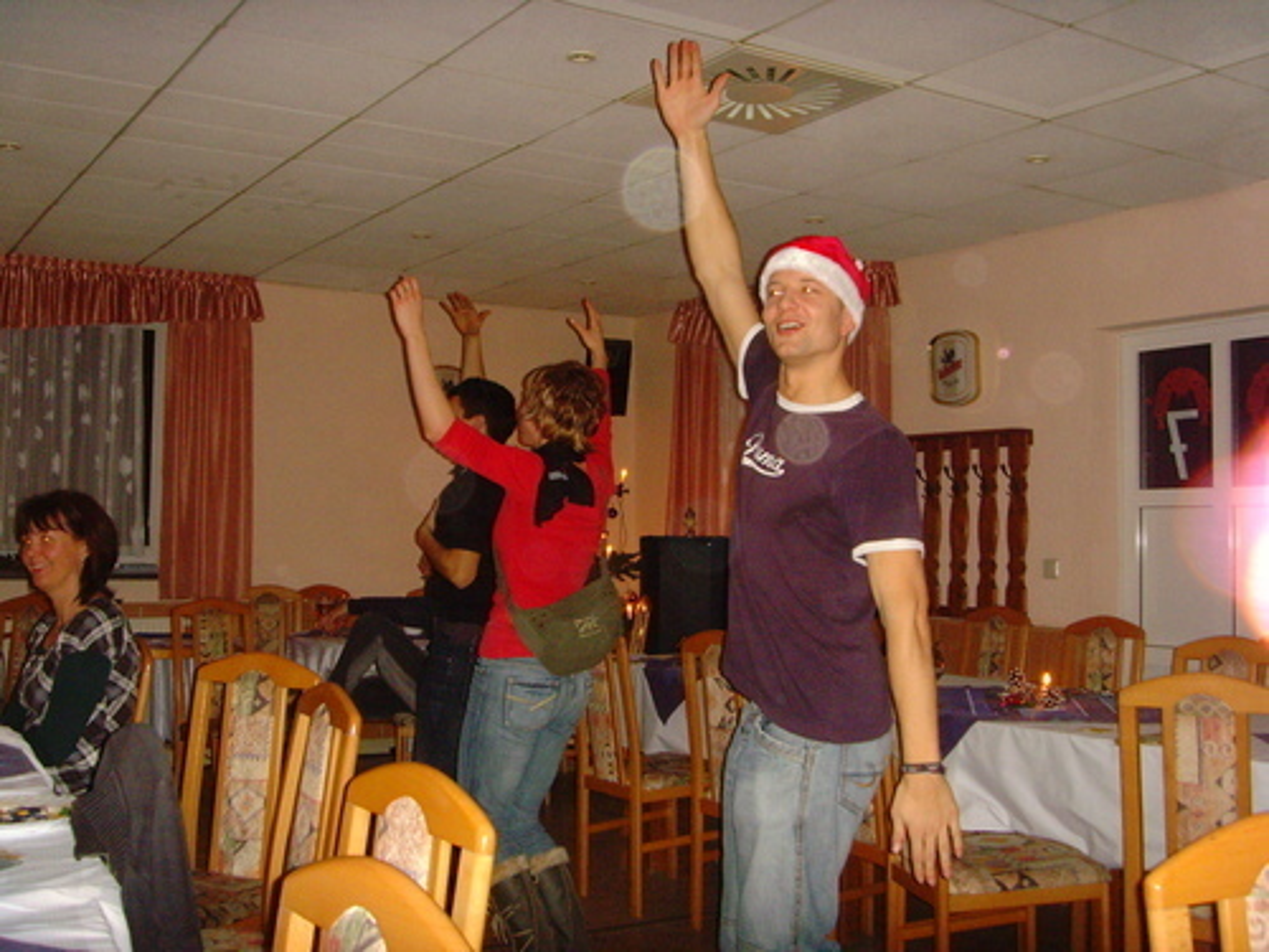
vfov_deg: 36.8
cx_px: 634
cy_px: 476
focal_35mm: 39
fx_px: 1430
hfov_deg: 47.9
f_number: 3.5
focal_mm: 6.6
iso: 400
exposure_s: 1/45
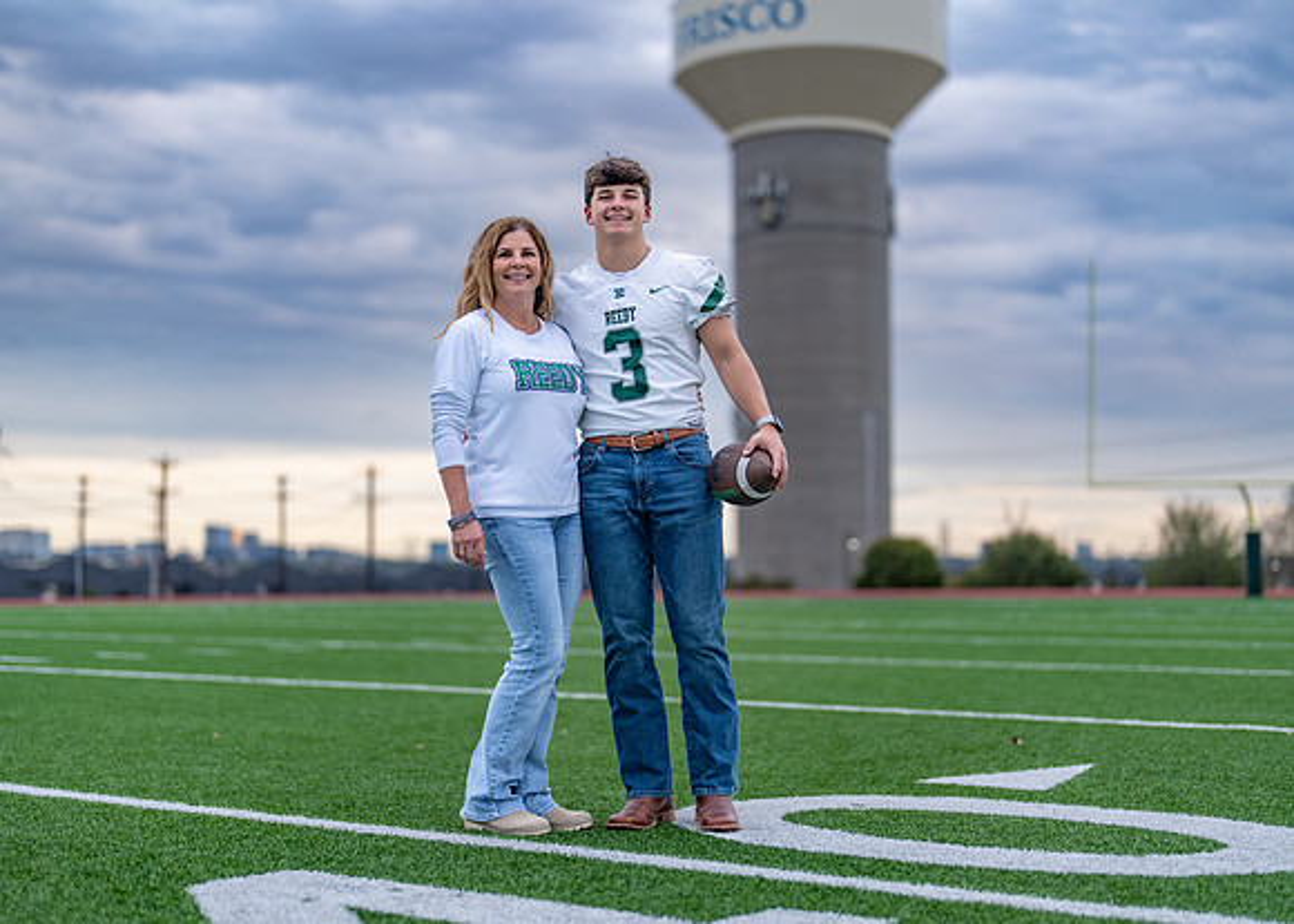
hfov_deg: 35.8
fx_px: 2005
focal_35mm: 55
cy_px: 462
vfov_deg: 25.9
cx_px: 647
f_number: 1.2
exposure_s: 1/640
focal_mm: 50
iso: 320
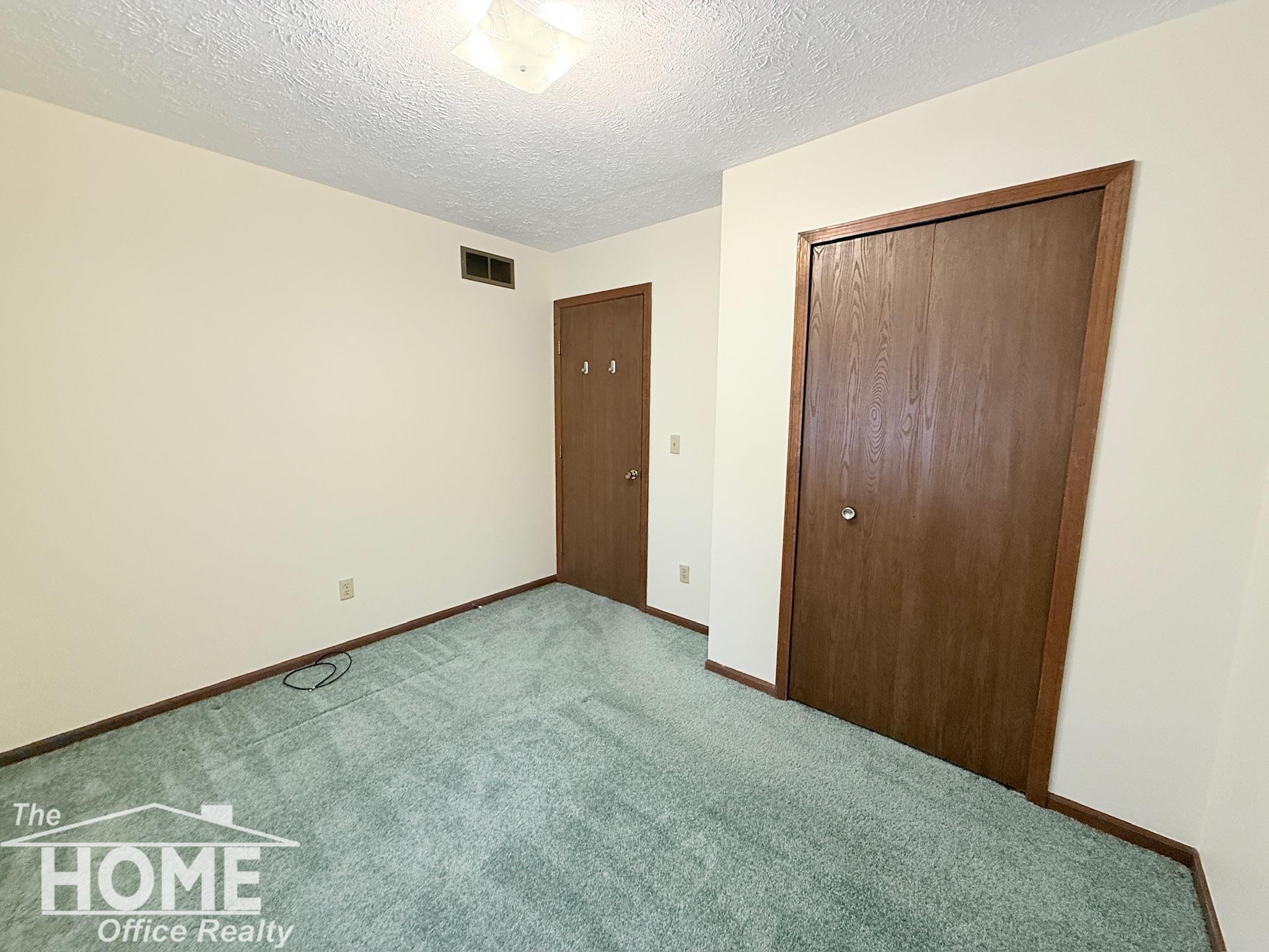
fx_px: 513
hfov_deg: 102.1
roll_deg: -1.0
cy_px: 476
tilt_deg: -8.1
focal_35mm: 14
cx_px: 634
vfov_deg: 85.7
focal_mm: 2.22
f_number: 2.2
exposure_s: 1/60
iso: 320
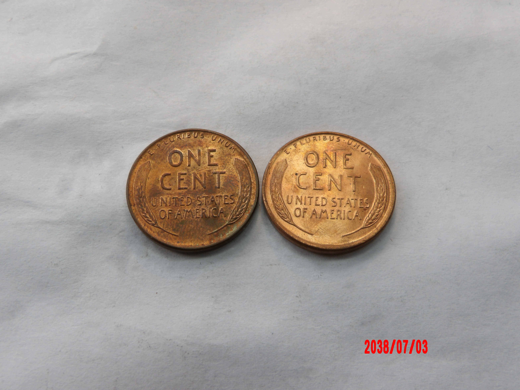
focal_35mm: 34
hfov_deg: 54.0
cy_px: 195
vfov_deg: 41.8
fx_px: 511
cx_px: 260
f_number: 4.5
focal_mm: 6.2
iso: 100
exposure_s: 1/31
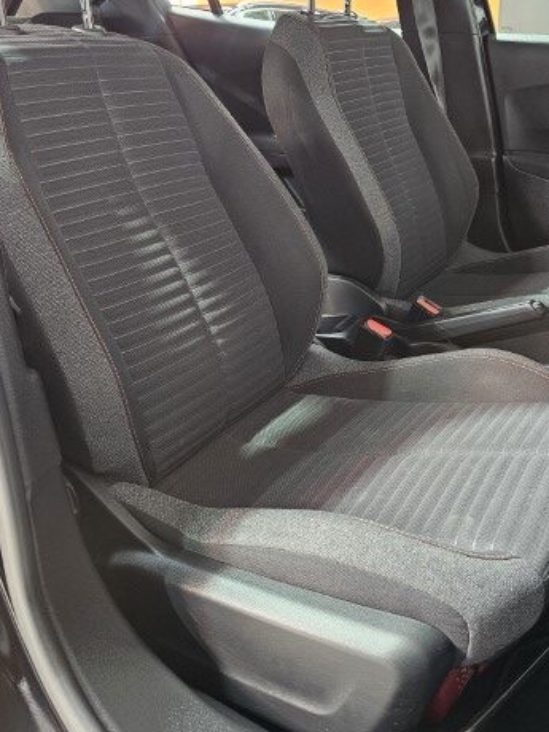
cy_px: 248
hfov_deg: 44.0
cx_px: 318
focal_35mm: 32
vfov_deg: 55.7
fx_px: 677
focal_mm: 6.3
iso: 640
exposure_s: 1/50
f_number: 1.7
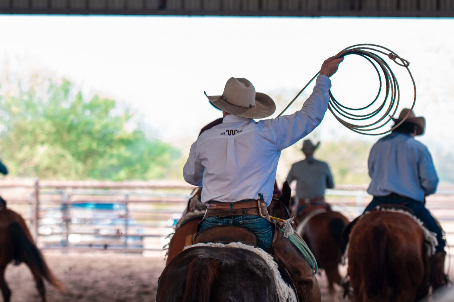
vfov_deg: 6.0
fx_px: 2900
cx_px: 184
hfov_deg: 8.9
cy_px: 57
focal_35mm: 230
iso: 640
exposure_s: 1/320
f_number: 3.2
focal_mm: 116
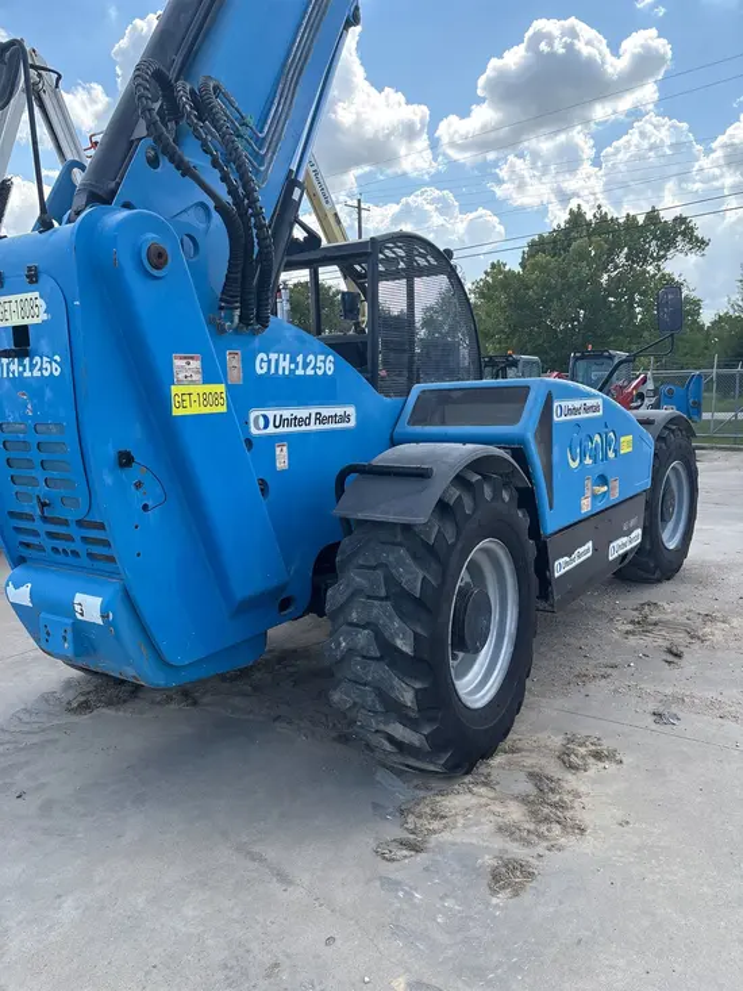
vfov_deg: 67.3
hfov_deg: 53.1
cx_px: 372
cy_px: 496
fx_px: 744
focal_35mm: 26
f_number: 1.6
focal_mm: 5.96
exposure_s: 1/887
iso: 50
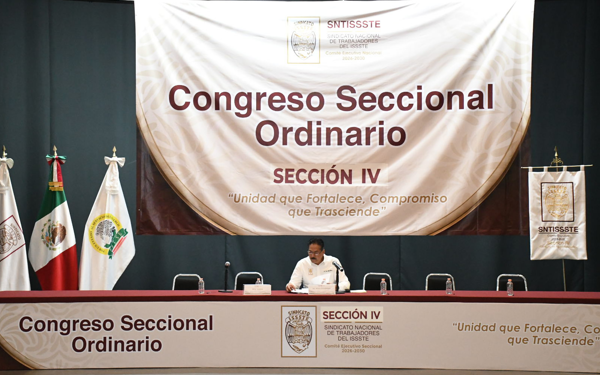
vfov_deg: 20.0
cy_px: 184
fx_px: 1063
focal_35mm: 65
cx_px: 300
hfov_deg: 31.5
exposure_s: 1/125
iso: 6400
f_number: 5.6
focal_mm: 42
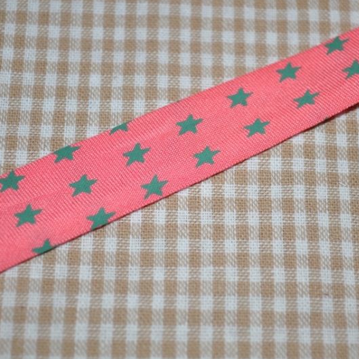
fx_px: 950
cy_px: 179
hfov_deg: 21.4
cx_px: 206
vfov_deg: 21.4
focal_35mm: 81
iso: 200
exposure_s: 1/60
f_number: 5.3
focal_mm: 42
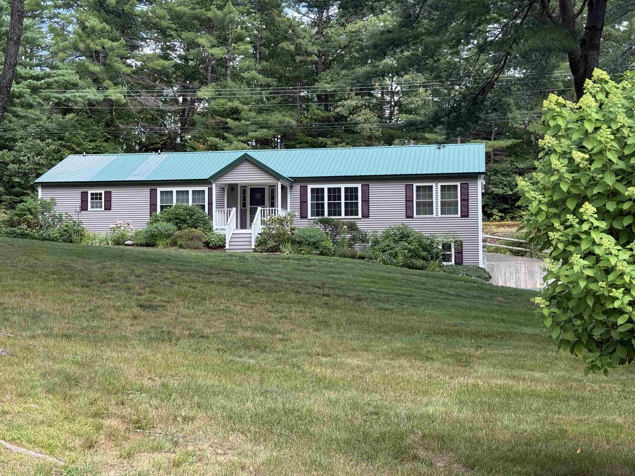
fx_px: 1027
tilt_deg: +3.4
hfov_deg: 34.3
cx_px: 272
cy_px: 222
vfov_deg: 26.1
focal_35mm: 56
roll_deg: -0.4
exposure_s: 1/509
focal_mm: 6.76
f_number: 1.78
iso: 80
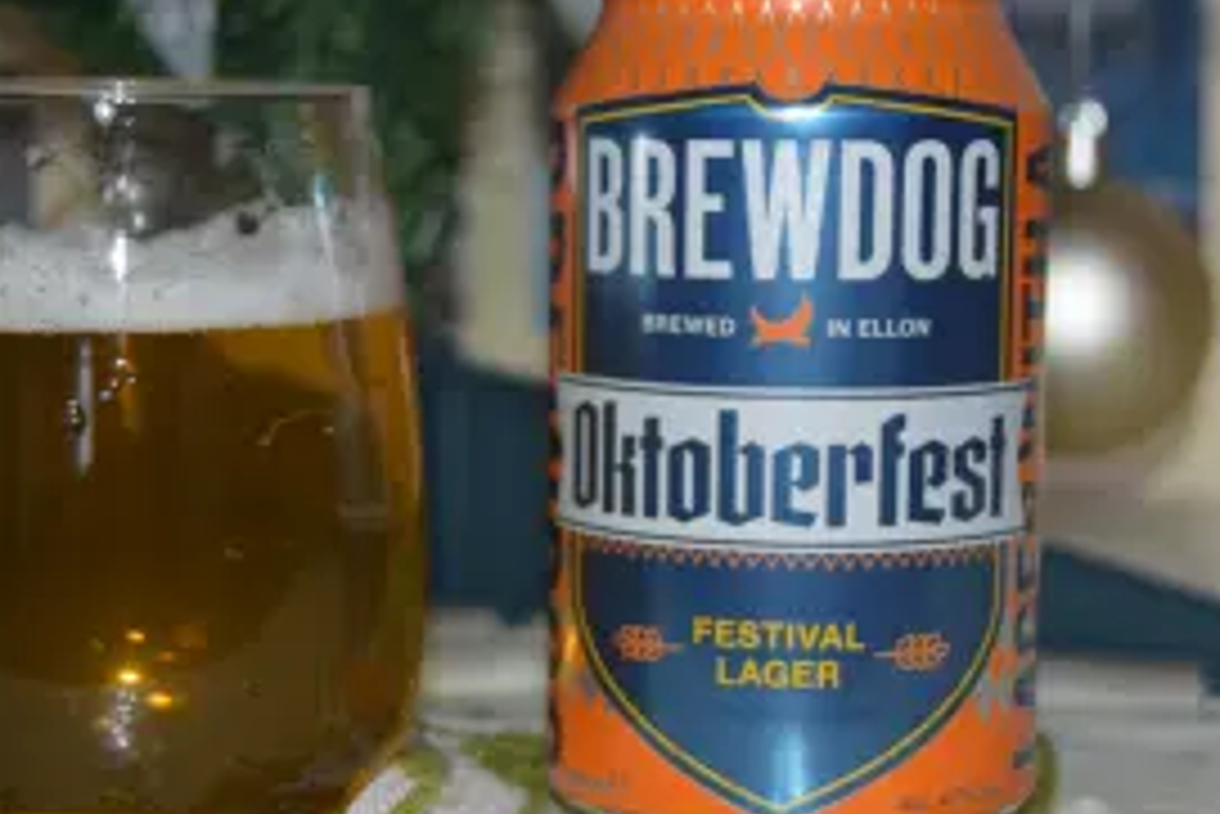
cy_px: 398
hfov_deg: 21.9
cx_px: 495
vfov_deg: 14.7
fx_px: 3153
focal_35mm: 93
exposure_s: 1/60
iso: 320
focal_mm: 42
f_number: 5
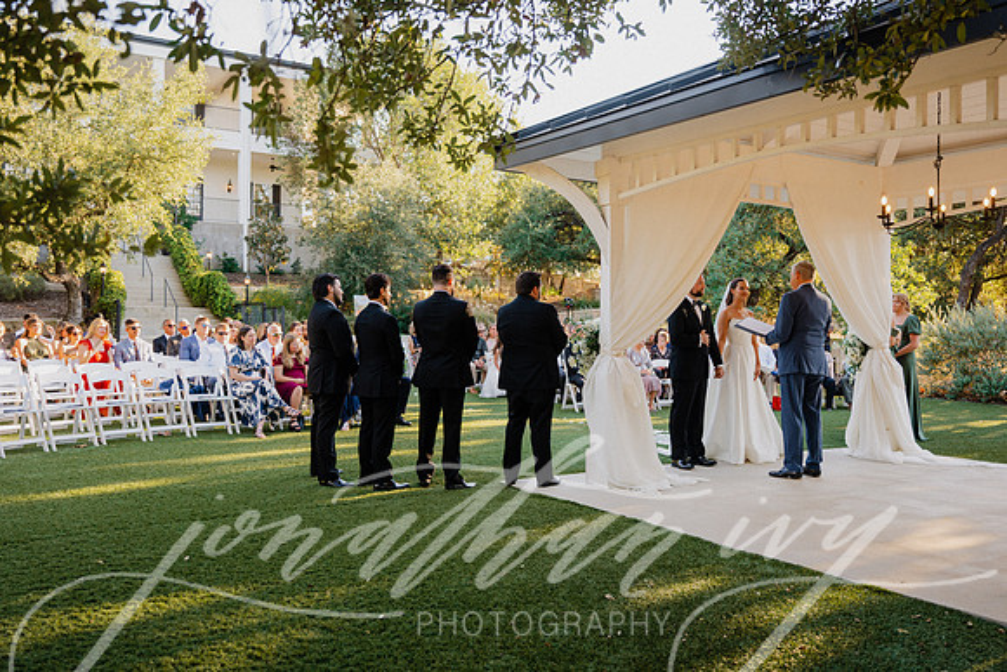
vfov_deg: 40.6
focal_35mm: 32
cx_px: 504
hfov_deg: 58.0
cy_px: 336
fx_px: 908
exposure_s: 1/250
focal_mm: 31.5
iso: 200
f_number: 2.8
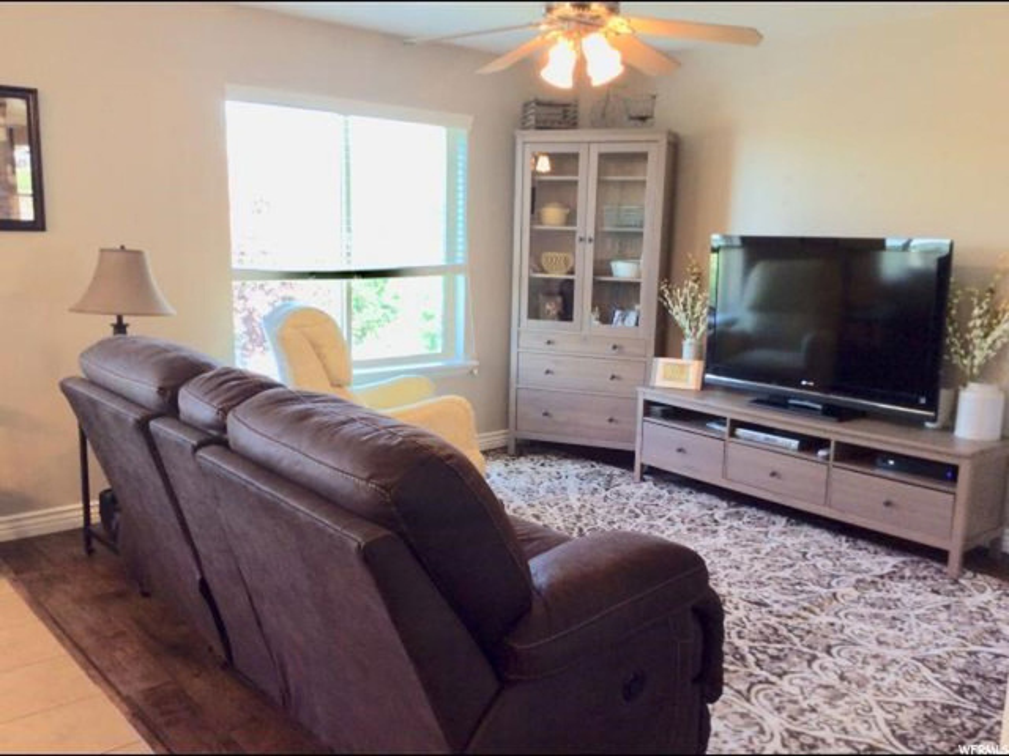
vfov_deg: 44.2
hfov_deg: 56.8
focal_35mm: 32
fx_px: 933
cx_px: 504
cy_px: 378
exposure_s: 1/24
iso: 32
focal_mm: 3.3
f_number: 2.4
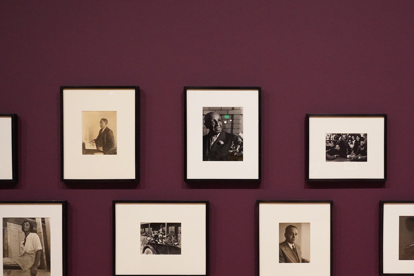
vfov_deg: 27.9
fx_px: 552
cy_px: 188
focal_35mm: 48
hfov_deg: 40.6
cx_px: 276
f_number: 5.6
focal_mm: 34
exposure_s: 1/100
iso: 10000
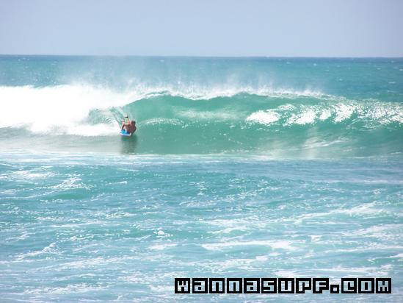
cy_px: 152
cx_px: 202
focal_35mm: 380
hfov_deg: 5.2
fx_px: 4425
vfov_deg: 3.9
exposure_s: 1/800
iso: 80
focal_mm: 63
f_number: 3.7
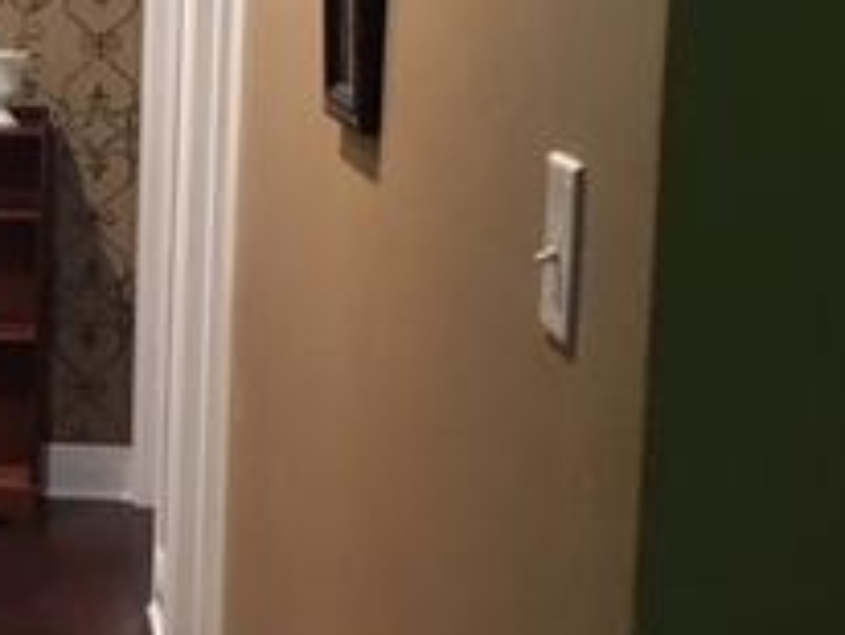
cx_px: -254
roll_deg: -0.3
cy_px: 160
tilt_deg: -3.9
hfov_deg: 20.0
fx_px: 2200
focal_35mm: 90
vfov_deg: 16.4
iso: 320
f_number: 2.2
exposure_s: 1/15
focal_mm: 4.15
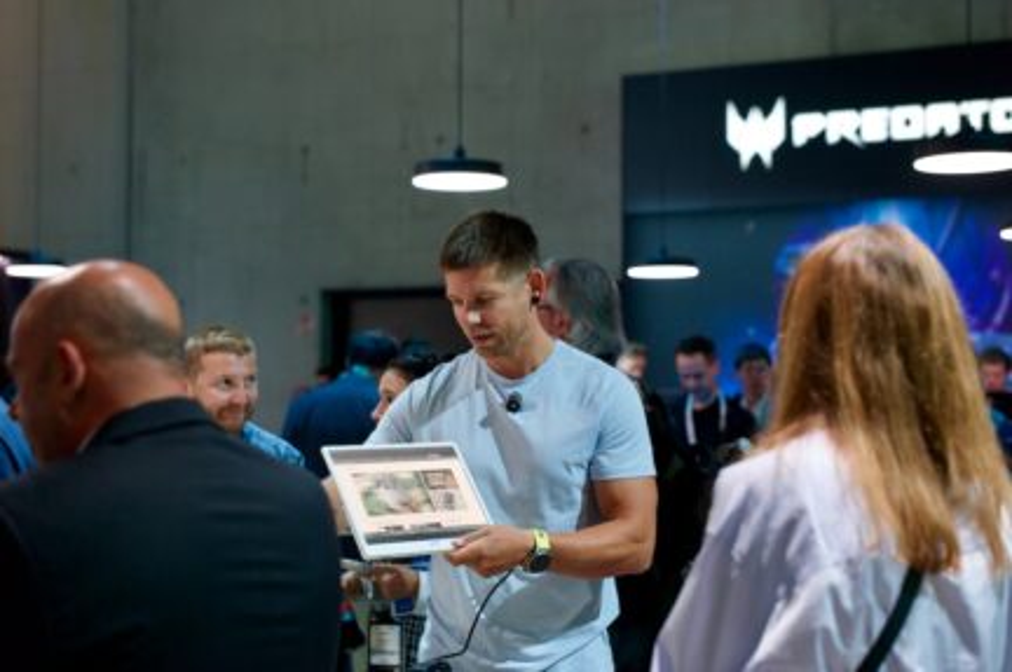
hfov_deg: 39.6
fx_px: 1404
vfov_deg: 26.9
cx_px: 506
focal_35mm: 50
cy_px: 336
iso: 400
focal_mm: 50
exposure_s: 1/60
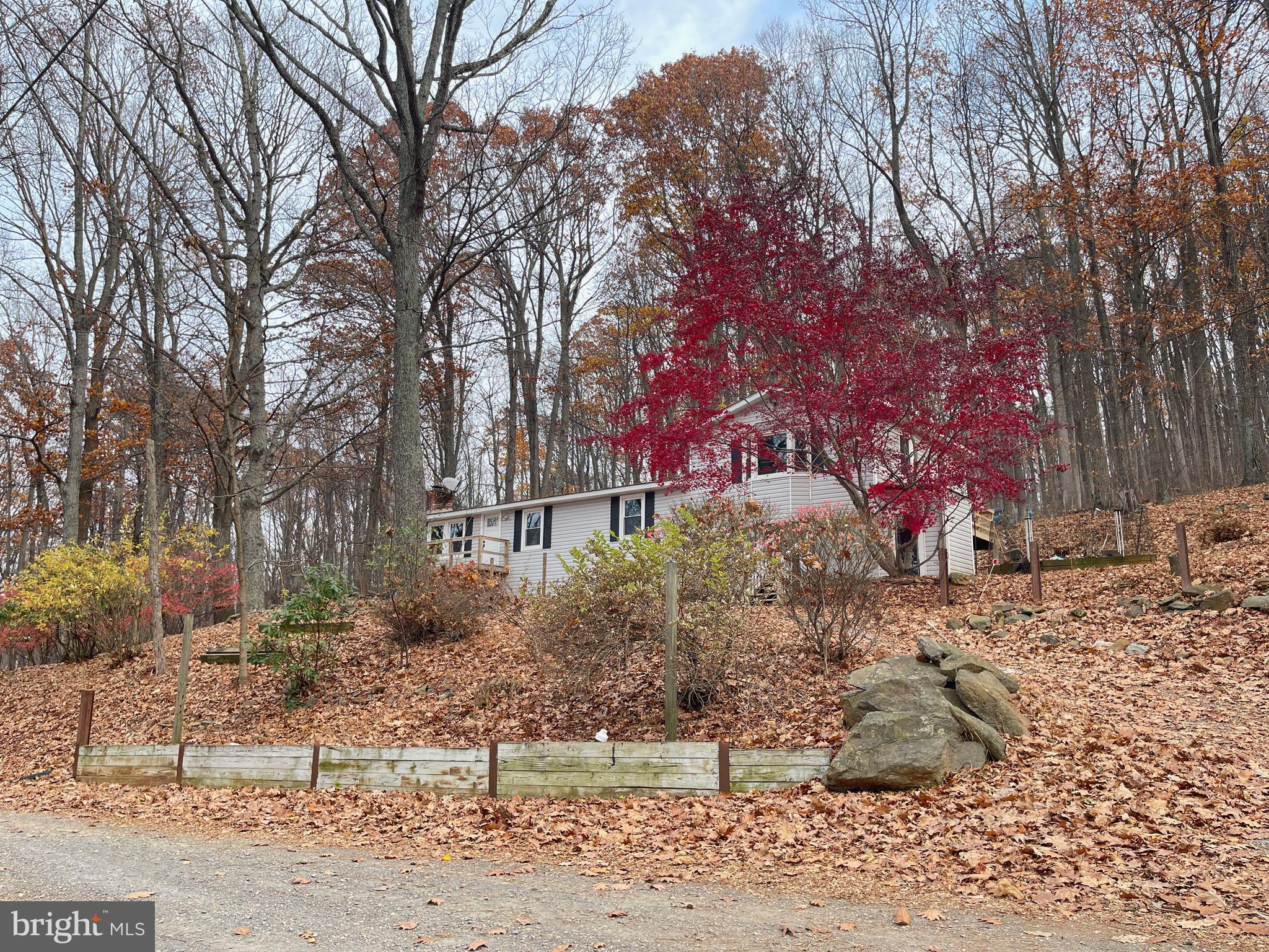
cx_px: 634
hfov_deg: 69.4
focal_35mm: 25
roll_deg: -2.0
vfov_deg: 54.9
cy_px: 476
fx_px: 916
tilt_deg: +12.4
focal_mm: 5.1
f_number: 1.6
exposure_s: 1/345
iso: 32
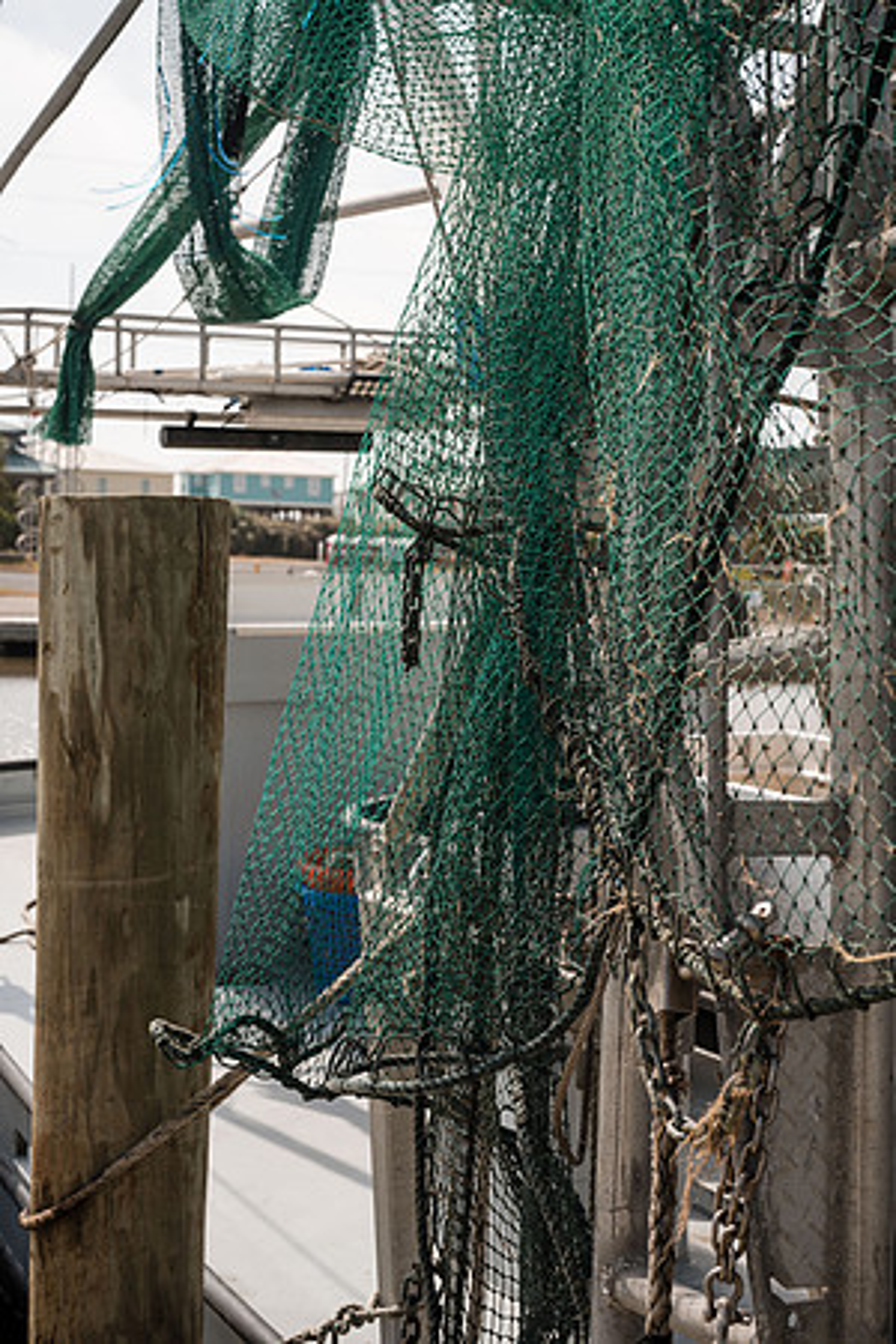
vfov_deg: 39.6
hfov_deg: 27.0
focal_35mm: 50
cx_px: 448
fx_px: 1867
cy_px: 672
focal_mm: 50
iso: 200
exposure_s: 1/1000
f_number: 7.1
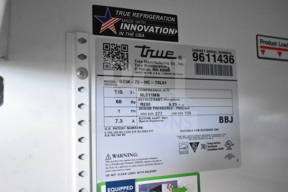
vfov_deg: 30.9
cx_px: 144
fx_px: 348
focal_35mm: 44
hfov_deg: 45.0
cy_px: 96
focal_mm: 29
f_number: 5
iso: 6400
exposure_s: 1/100
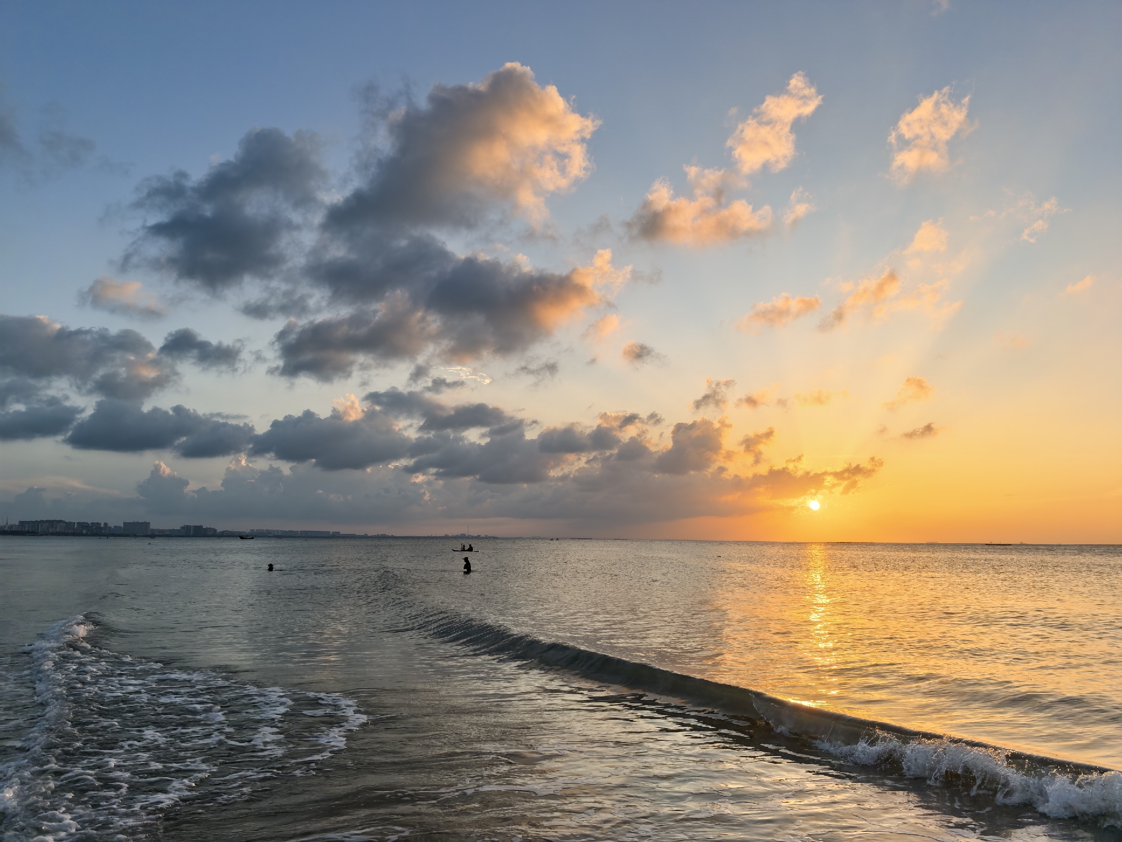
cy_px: 421
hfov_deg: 71.6
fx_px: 778
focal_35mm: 24
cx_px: 561
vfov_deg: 56.8
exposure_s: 1/2299
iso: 50
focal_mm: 6.98
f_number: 2
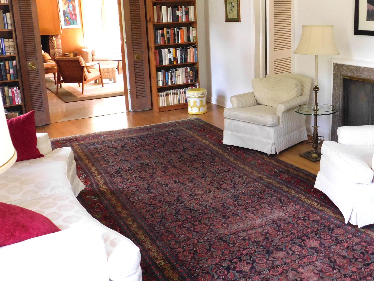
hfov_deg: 47.5
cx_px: 229
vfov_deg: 36.6
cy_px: 103
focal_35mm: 39
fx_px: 421
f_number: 3.2
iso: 280
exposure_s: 1/30
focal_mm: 5.3
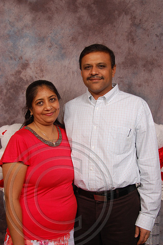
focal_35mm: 36
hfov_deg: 36.8
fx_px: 245
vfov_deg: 53.2
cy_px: 122
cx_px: 82
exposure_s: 1/200
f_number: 5.6
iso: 400
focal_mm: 24
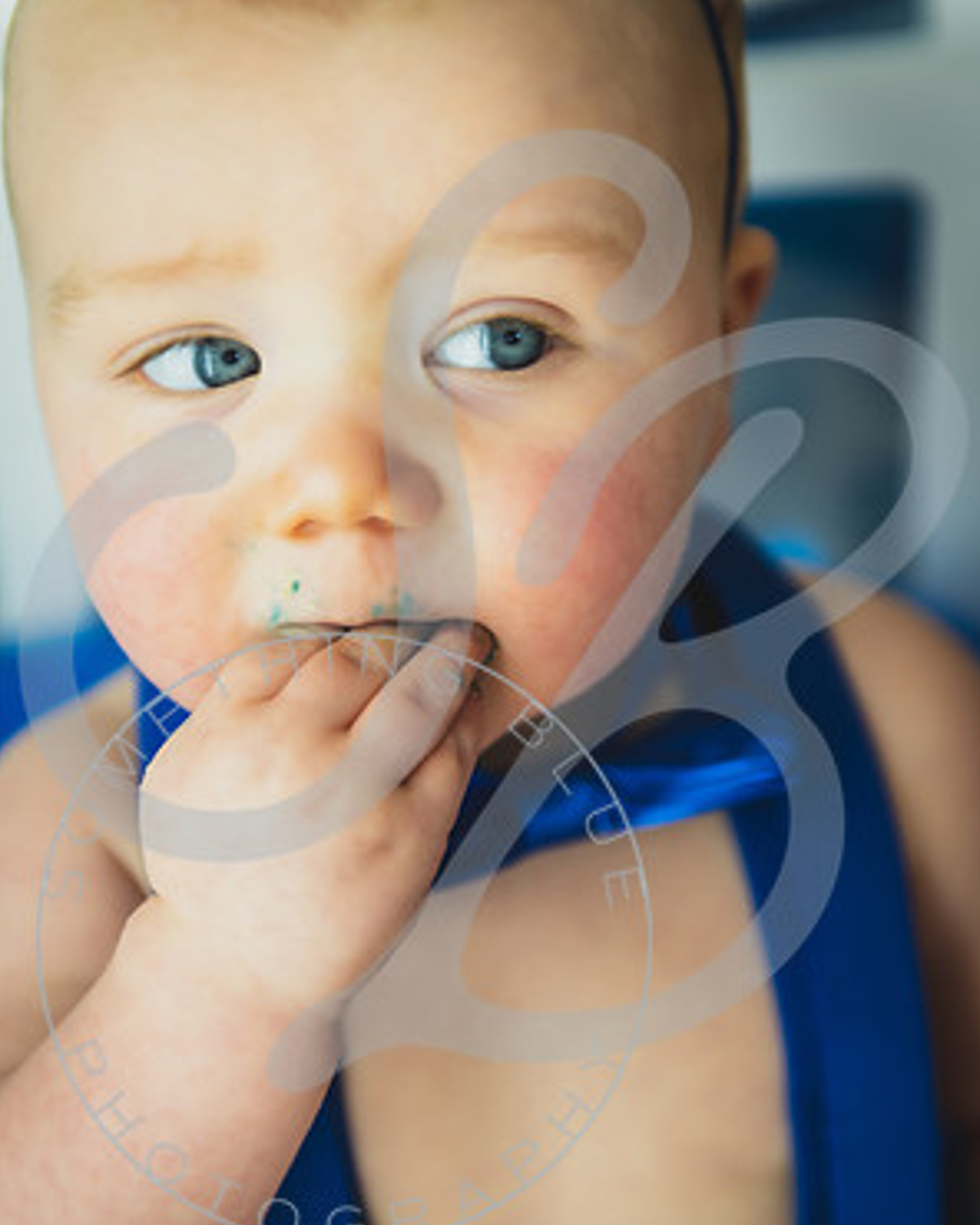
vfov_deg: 23.8
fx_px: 2900
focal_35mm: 80
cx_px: 493
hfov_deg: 19.2
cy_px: 689
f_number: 2.8
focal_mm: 70
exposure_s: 1/125
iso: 200
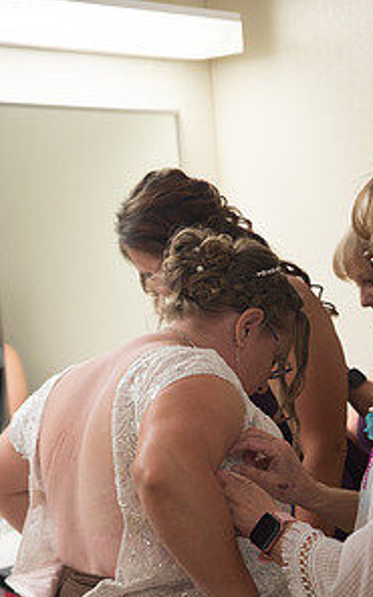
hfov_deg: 13.6
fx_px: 1561
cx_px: 282
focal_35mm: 96
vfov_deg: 21.5
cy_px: 448
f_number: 3.5
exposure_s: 1/160
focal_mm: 62
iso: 200
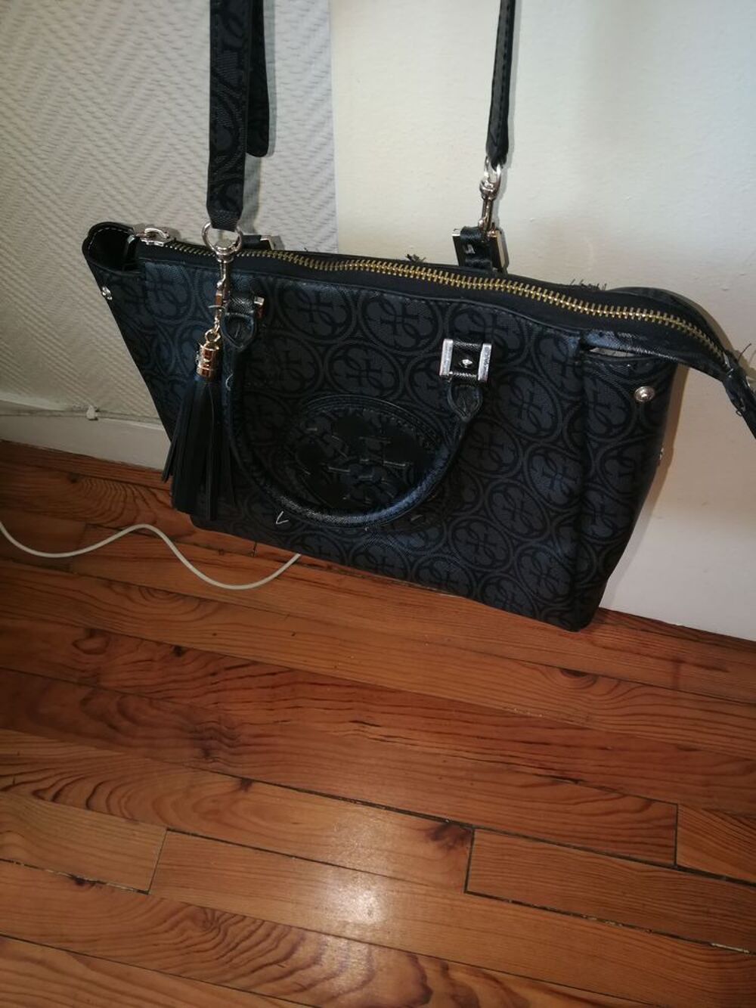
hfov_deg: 51.4
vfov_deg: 65.3
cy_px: 504
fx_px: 786
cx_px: 378
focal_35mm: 27
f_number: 2.2
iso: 125
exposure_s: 1/50
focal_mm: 3.95
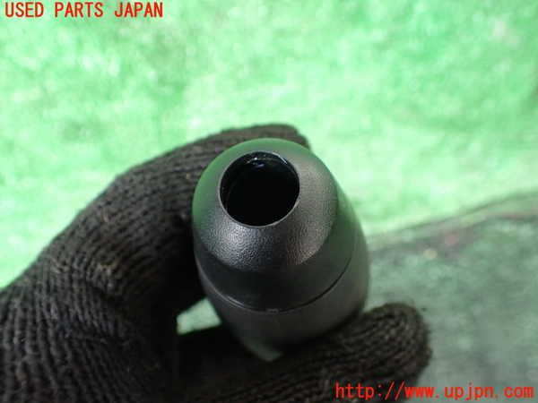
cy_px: 202
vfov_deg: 46.8
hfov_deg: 60.0
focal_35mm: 30
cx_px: 269
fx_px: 466
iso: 800
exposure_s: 1/40
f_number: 2.3
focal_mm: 5.4
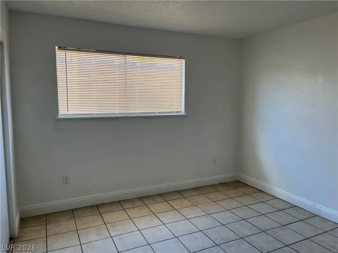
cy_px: 126
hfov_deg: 67.3
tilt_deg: -4.1
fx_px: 254
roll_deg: +0.1
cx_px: 169
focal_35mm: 26
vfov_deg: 53.1
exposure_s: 1/120
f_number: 1.6
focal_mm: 5.1
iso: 40
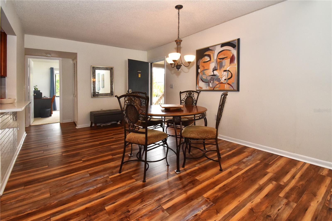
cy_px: 110
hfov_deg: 100.4
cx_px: 166
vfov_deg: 77.3
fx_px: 138
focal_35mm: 15
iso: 800
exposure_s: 1/125
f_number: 5.6
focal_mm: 10
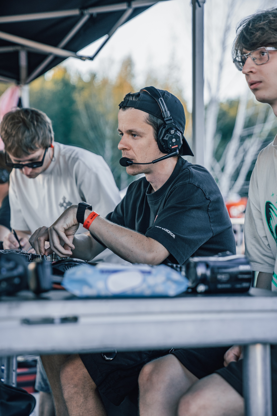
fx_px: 808
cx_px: 138
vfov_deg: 28.8
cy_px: 208
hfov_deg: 19.5
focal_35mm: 70
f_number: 2.8
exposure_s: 1/400
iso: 400
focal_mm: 70
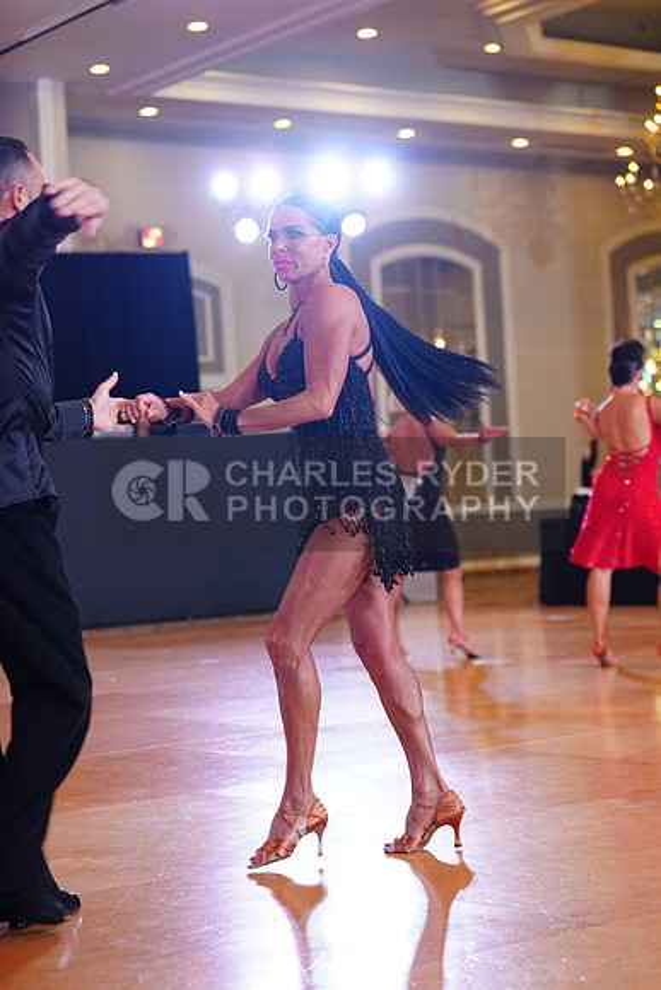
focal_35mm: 70
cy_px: 495
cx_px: 330
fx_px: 1927
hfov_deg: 19.5
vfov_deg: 28.8
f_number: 3.2
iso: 1000
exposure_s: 1/200
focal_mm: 70
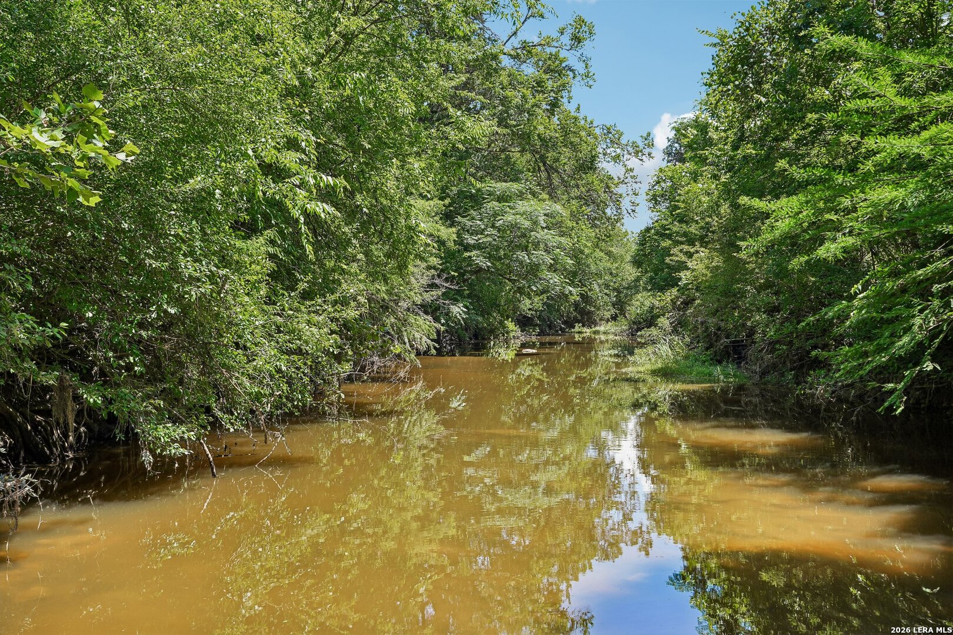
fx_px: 926
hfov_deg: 54.4
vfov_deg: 37.9
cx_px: 476
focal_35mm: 35
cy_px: 318
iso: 100
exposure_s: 1/80
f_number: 8
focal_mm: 35
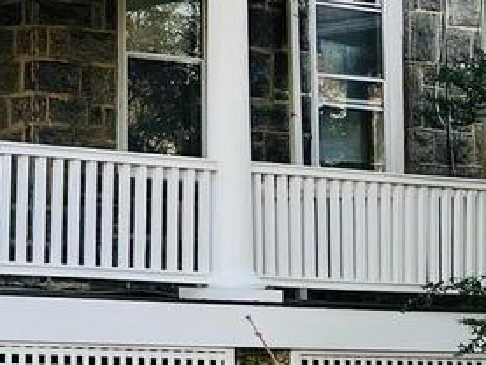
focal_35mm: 135
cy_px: -76
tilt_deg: +8.4
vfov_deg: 10.8
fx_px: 1896
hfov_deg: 14.0
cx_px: -142
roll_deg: -0.5
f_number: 1.5
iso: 50
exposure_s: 1/468
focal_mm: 5.7
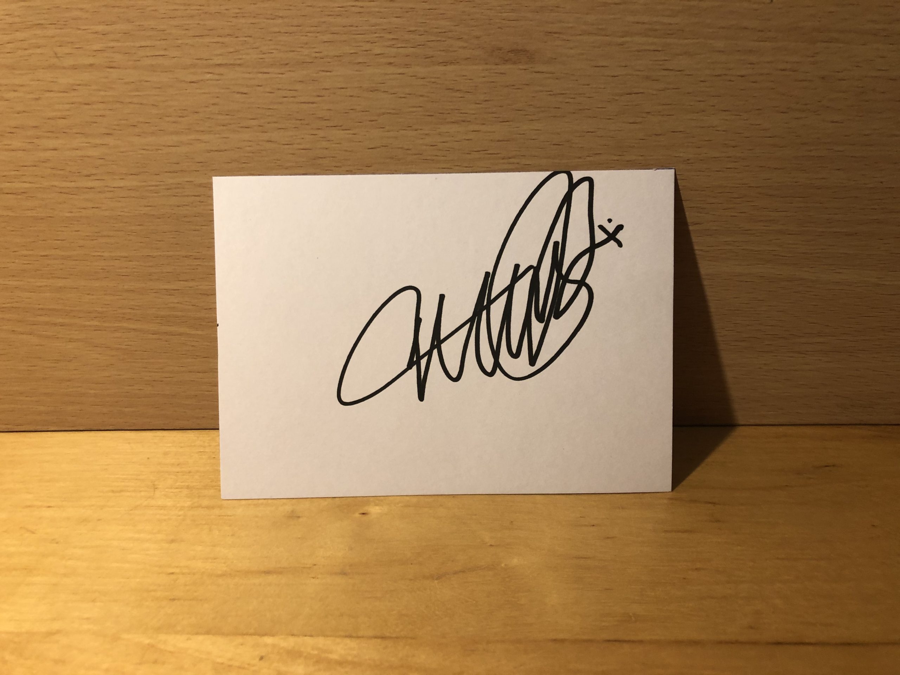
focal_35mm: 28
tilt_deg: -27.7
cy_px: 338
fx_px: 728
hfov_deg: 63.4
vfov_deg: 49.7
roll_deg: -0.5
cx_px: 450
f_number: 1.8
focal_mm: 3.99
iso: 40
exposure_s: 1/17
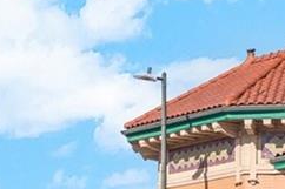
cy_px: 287
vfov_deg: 5.7
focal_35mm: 238
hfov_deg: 8.6
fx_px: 1883
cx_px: 256
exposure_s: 1/1600
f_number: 7.1
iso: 400
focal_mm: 36
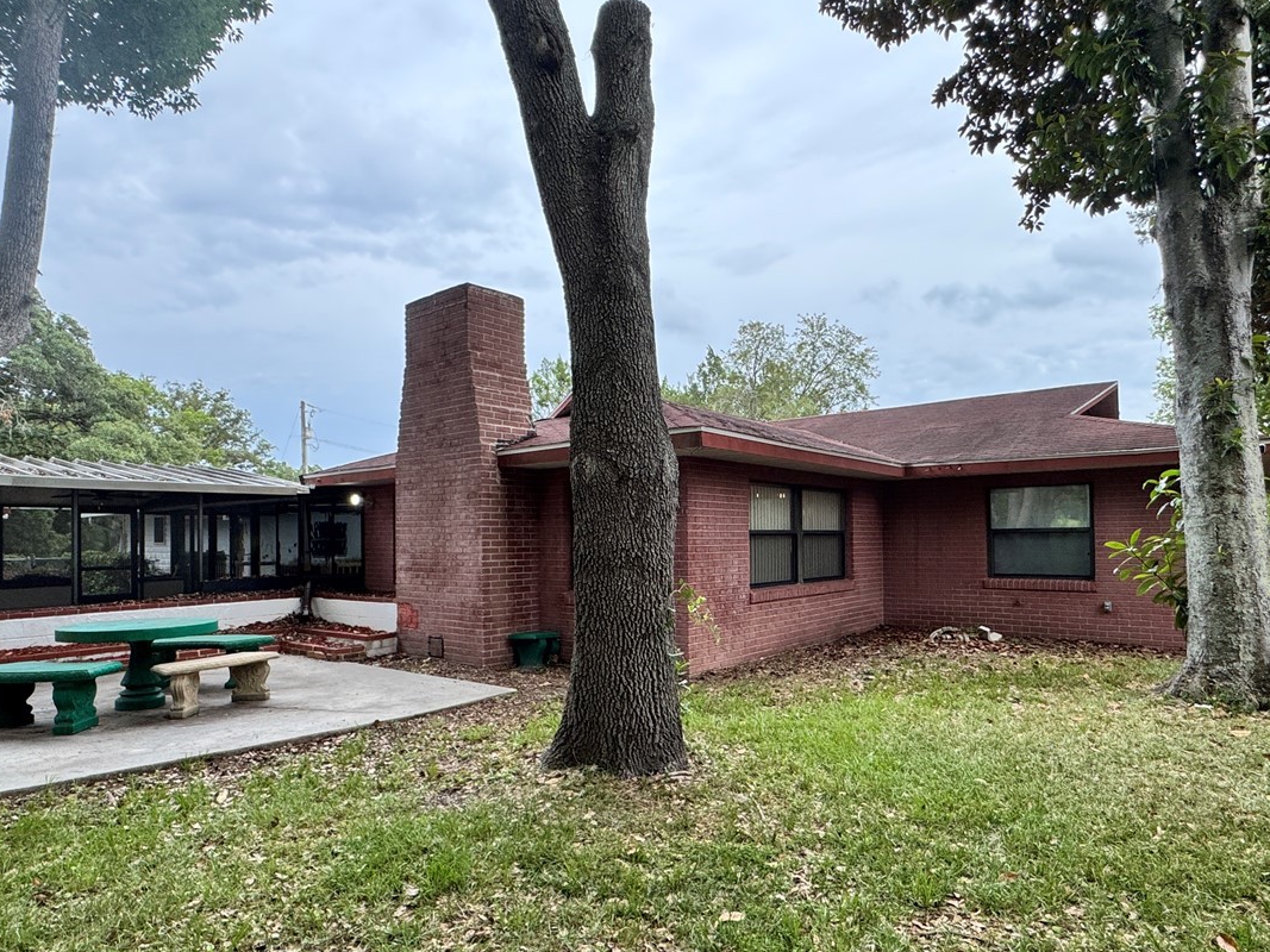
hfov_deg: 78.9
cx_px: 670
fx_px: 770
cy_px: 531
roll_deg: -0.2
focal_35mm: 21
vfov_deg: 63.2
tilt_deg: +0.0
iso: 64
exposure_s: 1/99
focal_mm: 2.22
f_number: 2.2
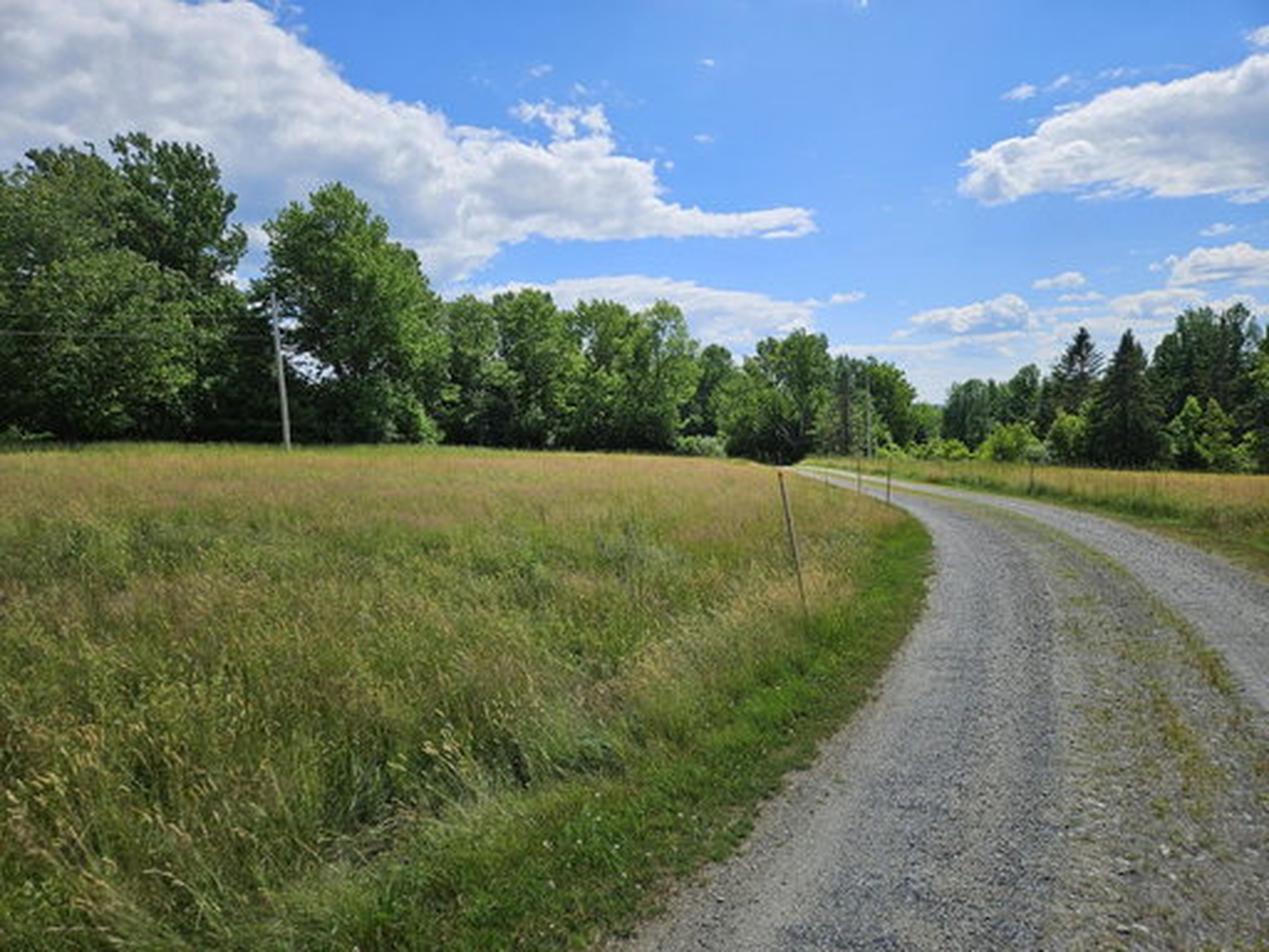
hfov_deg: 73.9
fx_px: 843
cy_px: 476
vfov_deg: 58.9
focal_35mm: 23
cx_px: 634
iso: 25
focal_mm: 5.4
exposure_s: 1/2843
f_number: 1.8
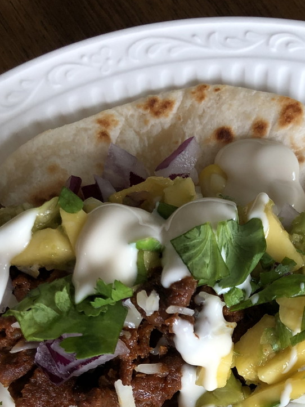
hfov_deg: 23.4
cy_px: 424
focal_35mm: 62
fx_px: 729
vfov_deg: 28.8
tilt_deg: -72.8
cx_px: 230
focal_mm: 4
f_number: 1.8
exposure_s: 1/40
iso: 25
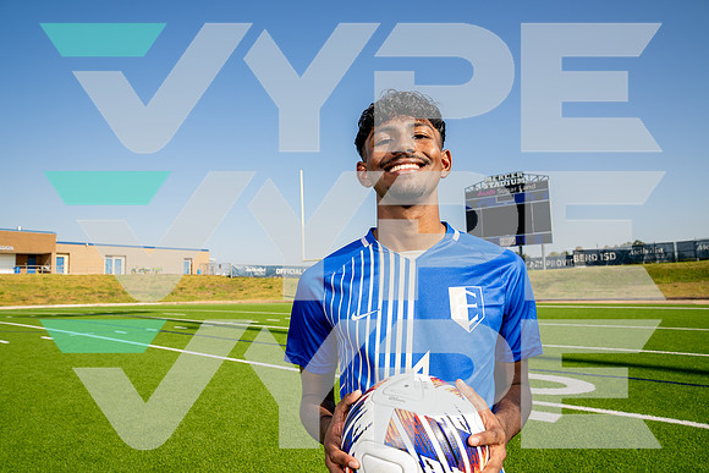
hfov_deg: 73.7
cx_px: 354
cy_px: 236
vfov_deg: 53.2
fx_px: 473
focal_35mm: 24
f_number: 7.1
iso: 50
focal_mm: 24
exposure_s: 1/125
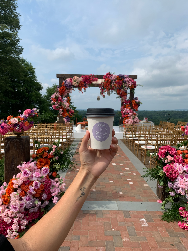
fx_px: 188
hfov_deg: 53.1
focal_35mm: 26
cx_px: 94
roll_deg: -1.4
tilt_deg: -3.2
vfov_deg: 67.3
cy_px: 126
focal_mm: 4.25
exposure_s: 1/2833
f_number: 1.8
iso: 25
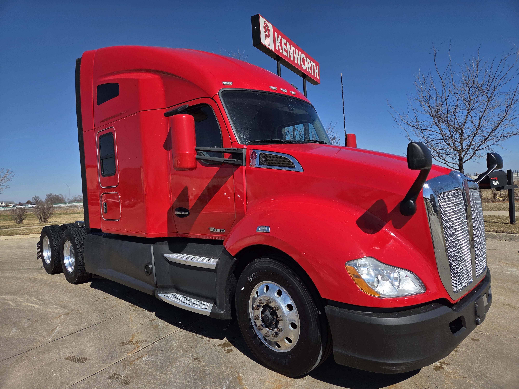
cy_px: 194
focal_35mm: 23
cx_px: 260
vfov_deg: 58.9
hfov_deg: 73.9
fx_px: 345
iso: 64
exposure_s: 1/7891
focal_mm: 5.4
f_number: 1.8
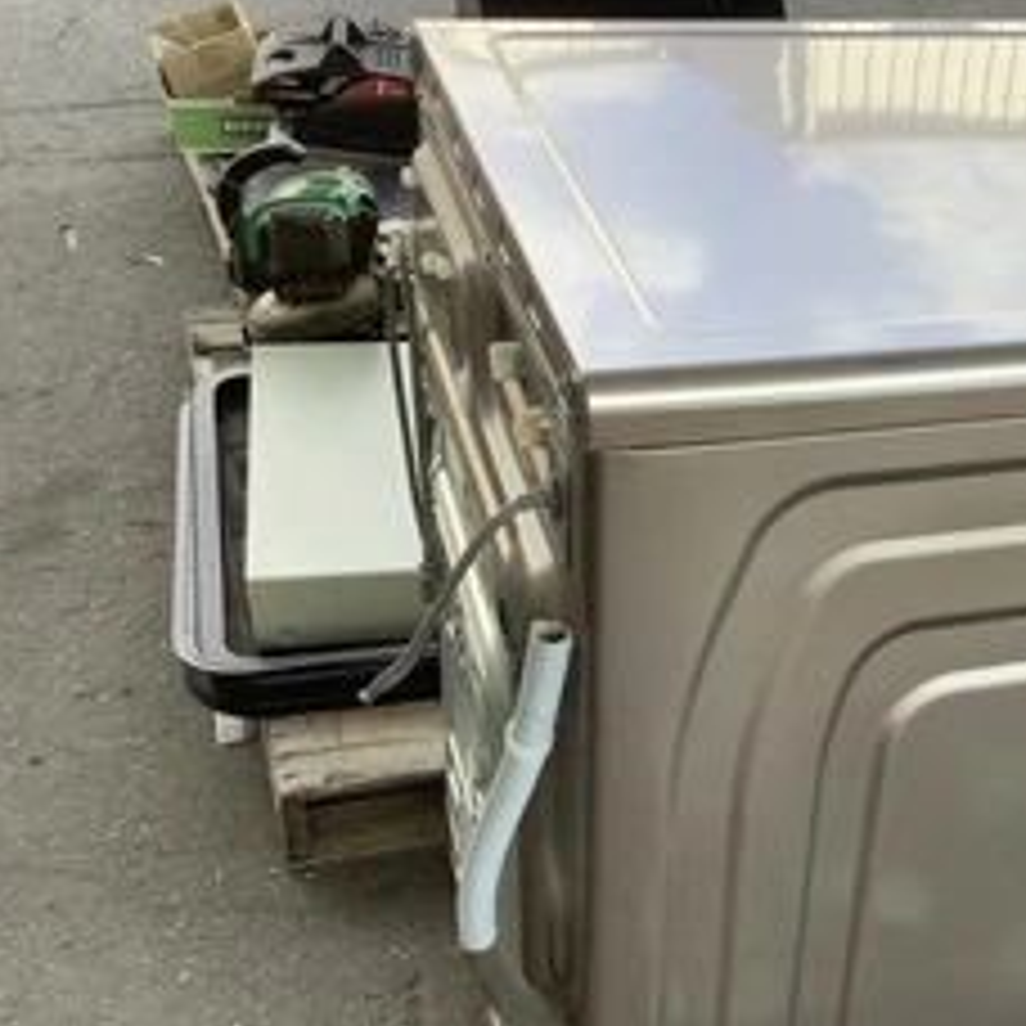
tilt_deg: -36.6
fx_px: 1610
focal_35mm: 48
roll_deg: -7.3
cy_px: 662
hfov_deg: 34.1
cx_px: 846
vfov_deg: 35.1
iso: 25
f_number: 2.4
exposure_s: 1/230
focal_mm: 3.3
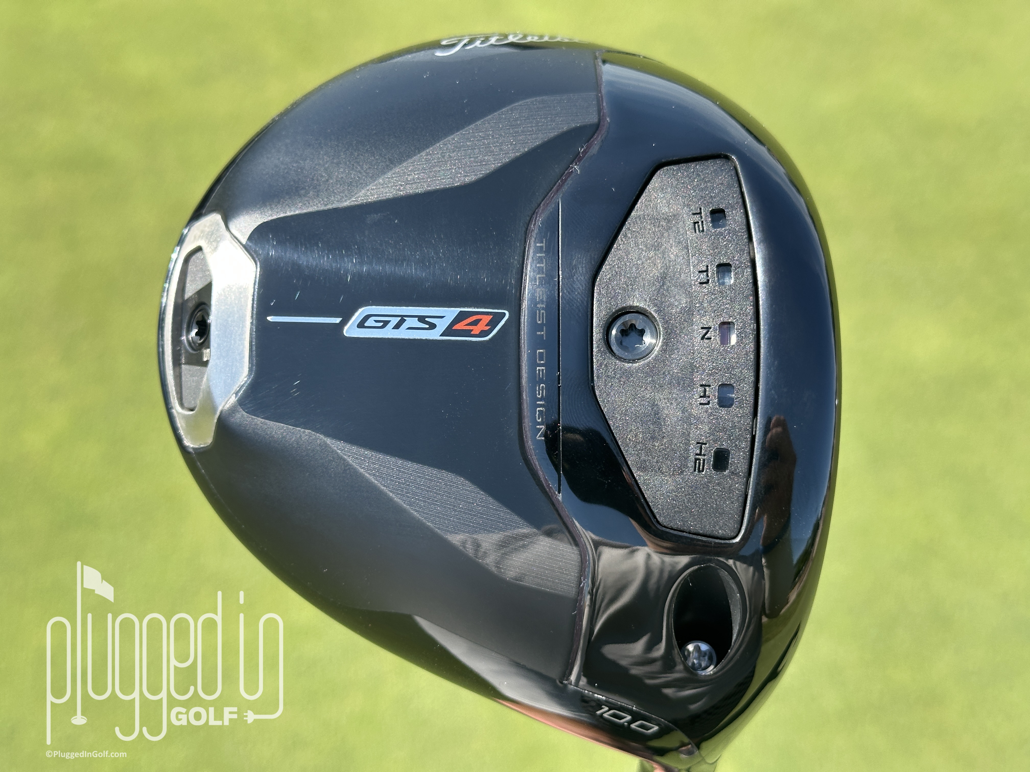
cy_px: 386
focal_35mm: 48
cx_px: 515
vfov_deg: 30.3
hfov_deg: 39.7
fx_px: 1428
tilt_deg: -49.2
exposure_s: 1/1157
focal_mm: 6.86
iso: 64
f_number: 1.78
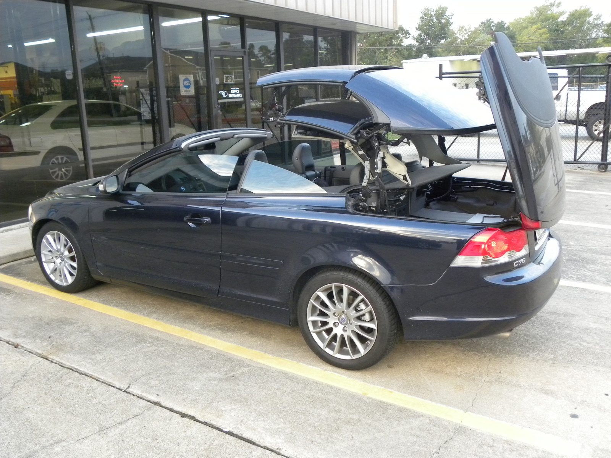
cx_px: 306
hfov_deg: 55.4
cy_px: 229
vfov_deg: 42.9
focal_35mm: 33
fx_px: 582
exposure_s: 1/65
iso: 396
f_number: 2.8
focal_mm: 5.9
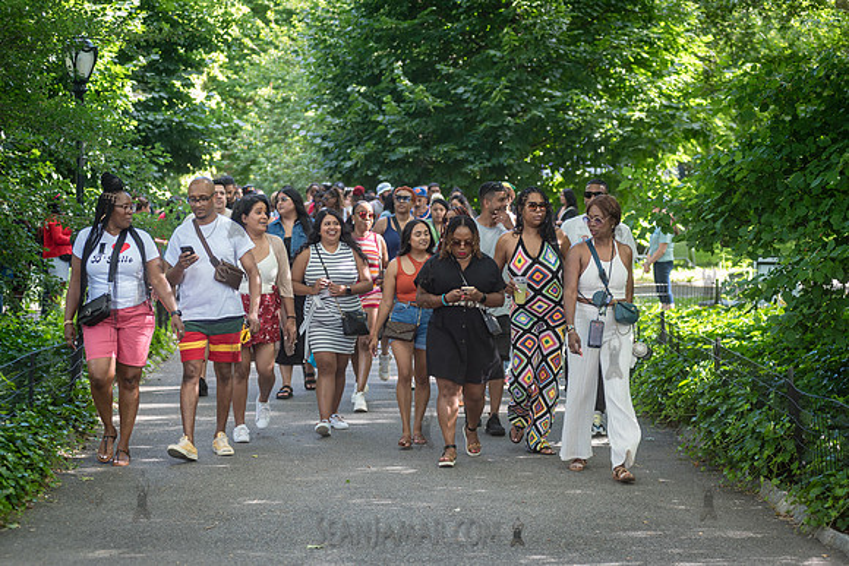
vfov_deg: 15.9
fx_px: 2029
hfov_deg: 23.6
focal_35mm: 86
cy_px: 283
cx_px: 424
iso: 400
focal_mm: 86
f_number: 3.5
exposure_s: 1/160
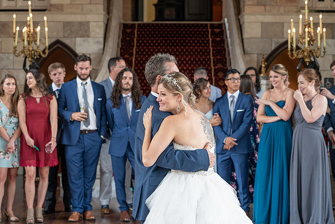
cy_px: 108
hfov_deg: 23.0
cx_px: 171
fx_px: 825
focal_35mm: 89
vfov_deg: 15.4
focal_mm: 84
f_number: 5
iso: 1000
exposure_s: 1/250
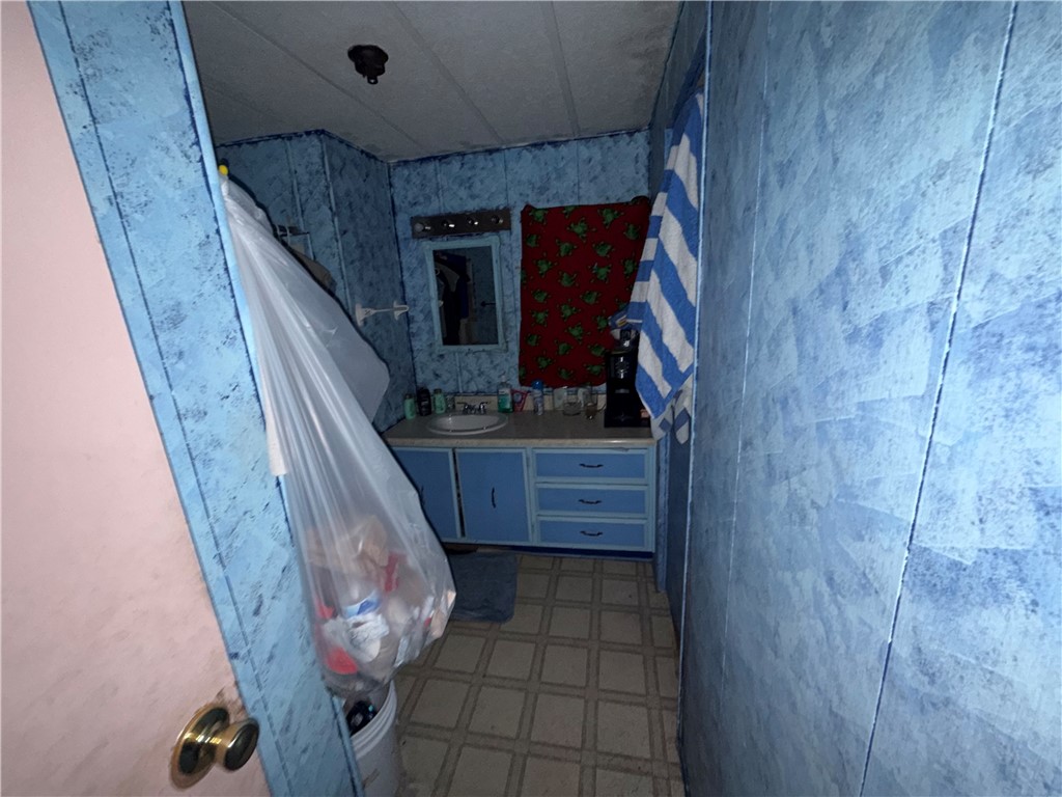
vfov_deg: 85.7
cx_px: 531
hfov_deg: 102.1
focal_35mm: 14
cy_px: 398
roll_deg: +3.6
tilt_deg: -16.4
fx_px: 430
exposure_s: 1/26
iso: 200
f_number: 2.2
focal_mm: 2.22
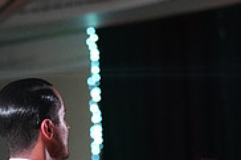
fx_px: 3157
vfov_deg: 2.9
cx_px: 161
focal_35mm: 472
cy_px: 354
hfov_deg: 4.4
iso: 6400
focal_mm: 148
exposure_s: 1/400
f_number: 4.5
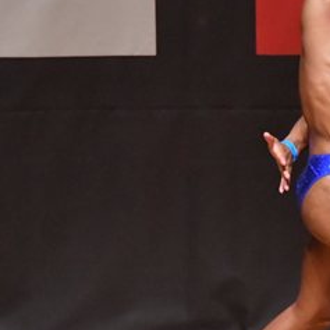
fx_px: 8542
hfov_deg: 2.2
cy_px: 168
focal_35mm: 792
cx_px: 339
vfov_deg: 2.2
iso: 10000
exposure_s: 1/400
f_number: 5.6
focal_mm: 190
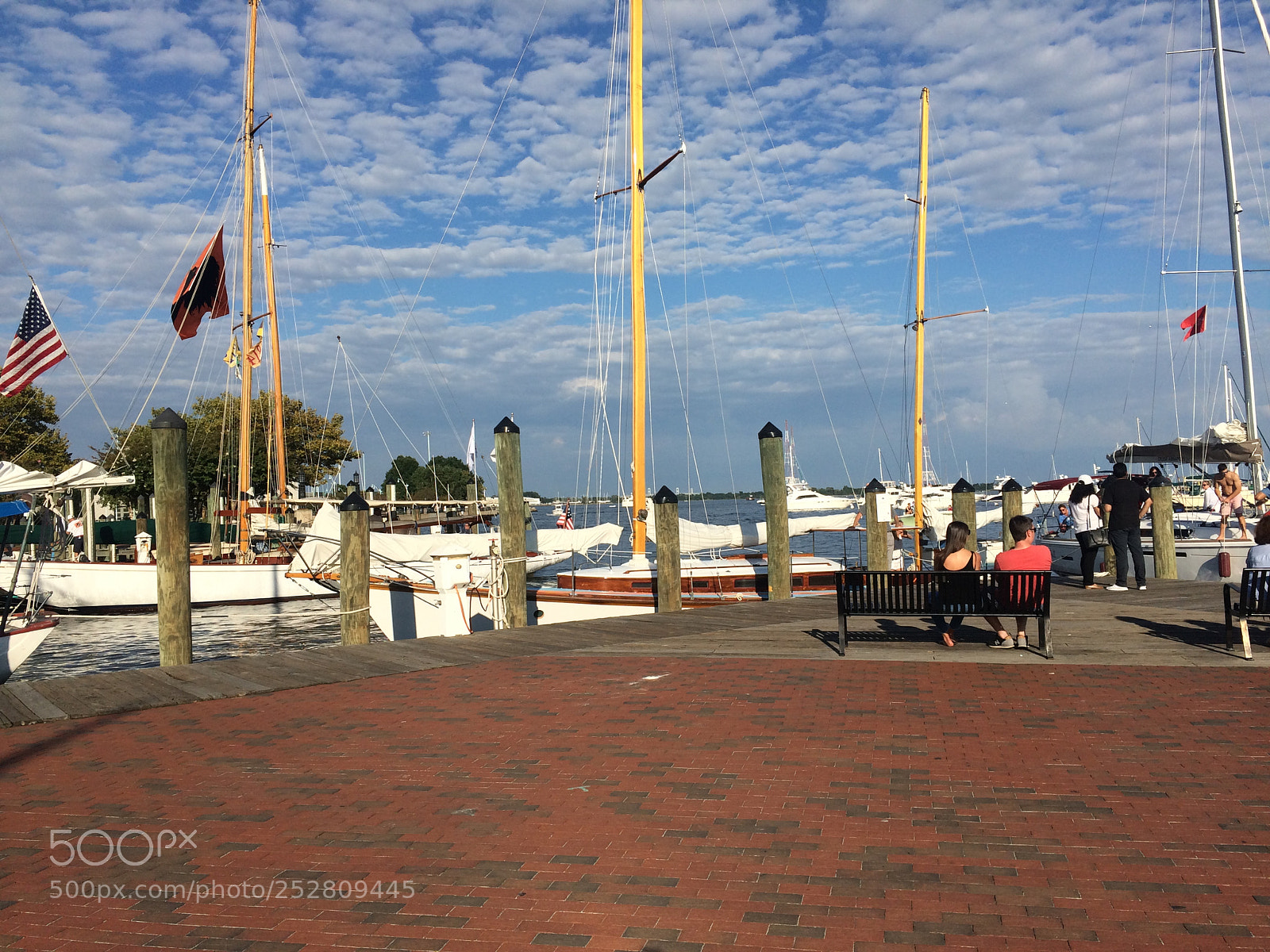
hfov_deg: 61.7
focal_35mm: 29
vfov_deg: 48.2
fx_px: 1064
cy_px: 476
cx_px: 635
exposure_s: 1/2933
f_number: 2.2
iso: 32
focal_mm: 4.15
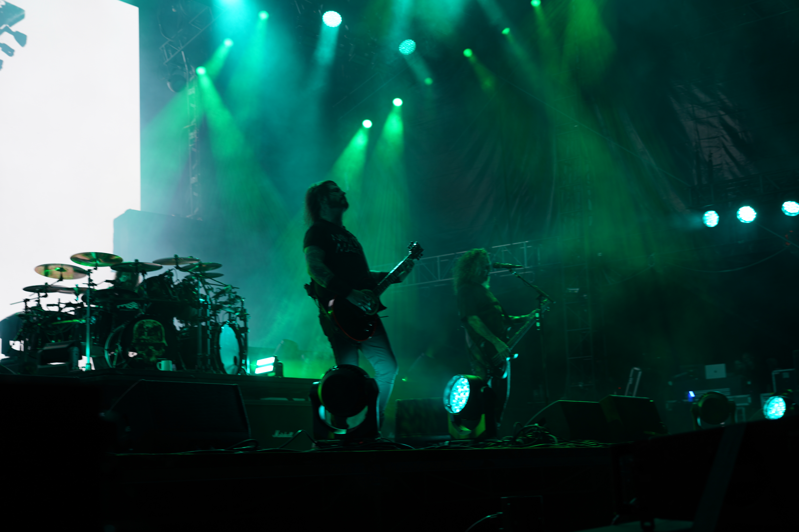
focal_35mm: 50
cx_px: 400
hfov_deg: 39.6
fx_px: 1110
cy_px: 266
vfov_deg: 27.0
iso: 125
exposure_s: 1/60
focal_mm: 50
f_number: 4
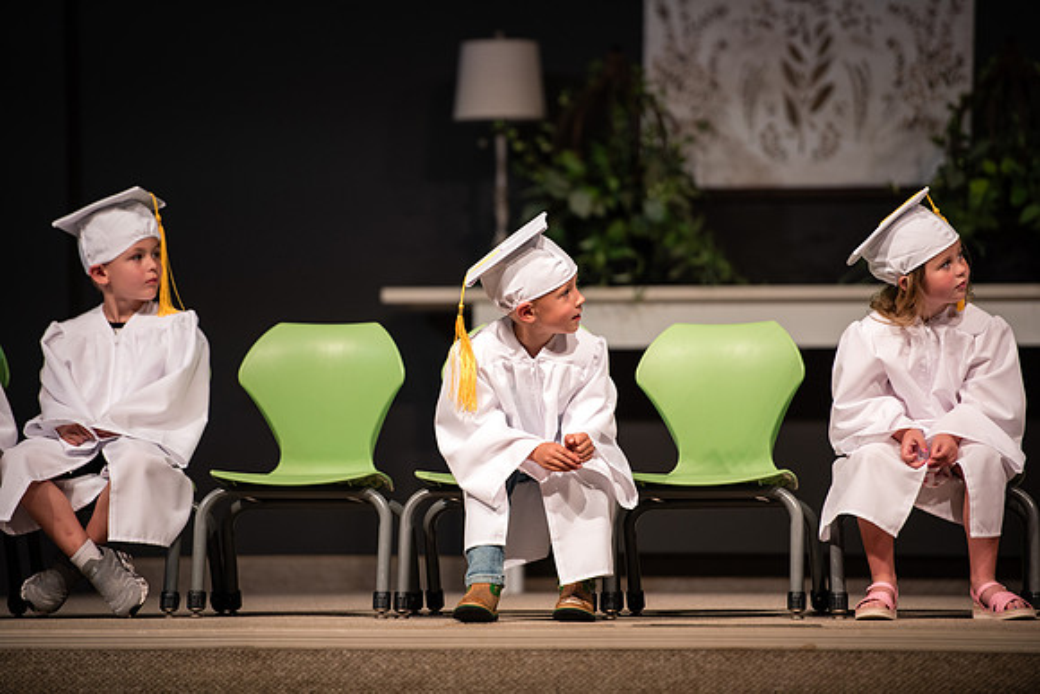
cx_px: 520
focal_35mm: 200
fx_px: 5779
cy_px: 347
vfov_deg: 6.9
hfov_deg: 10.3
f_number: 2.8
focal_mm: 200
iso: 800
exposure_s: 1/500
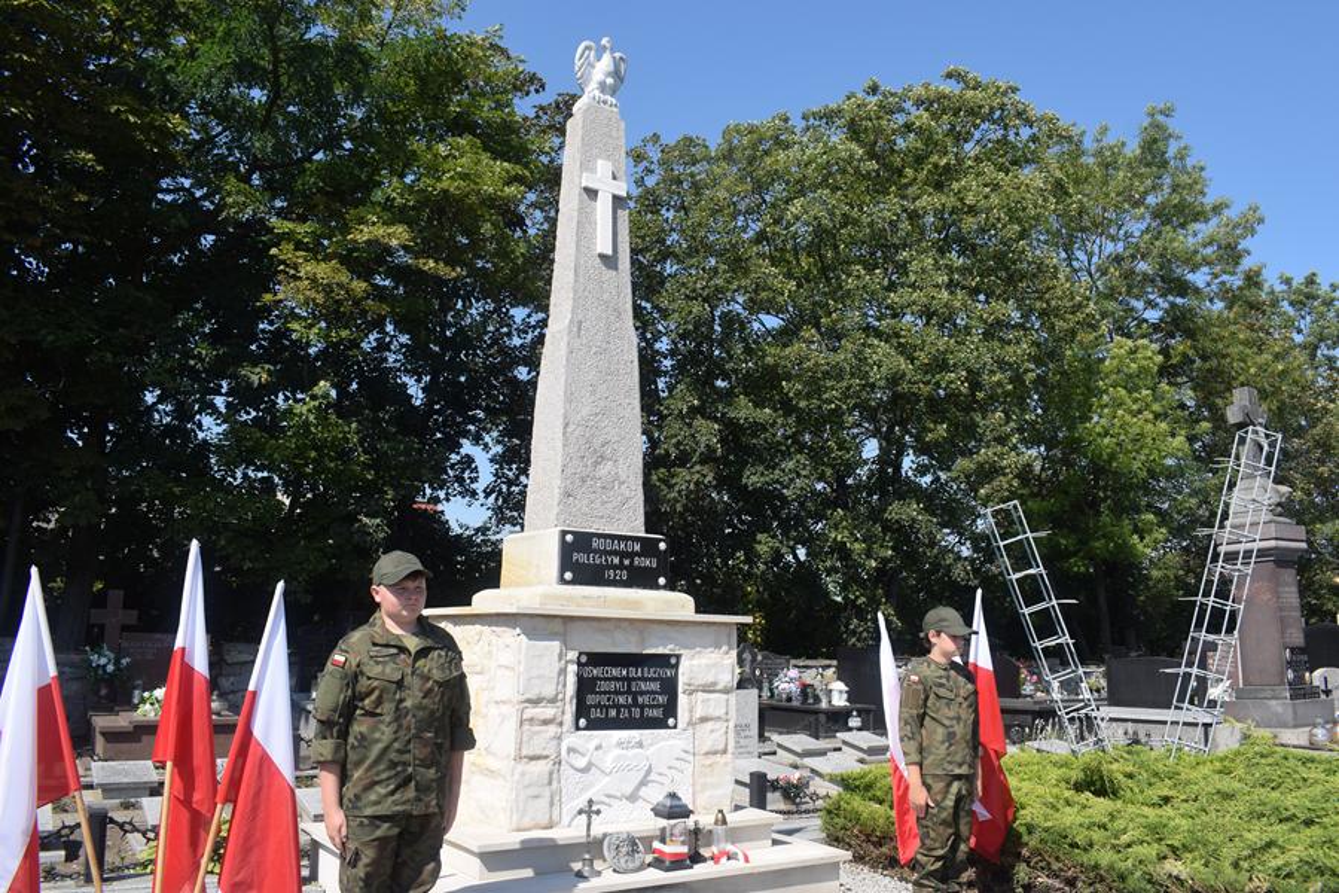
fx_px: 1004
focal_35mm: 27
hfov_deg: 67.4
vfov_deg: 47.9
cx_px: 670
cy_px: 446
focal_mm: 18
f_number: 9
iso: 200
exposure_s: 1/320
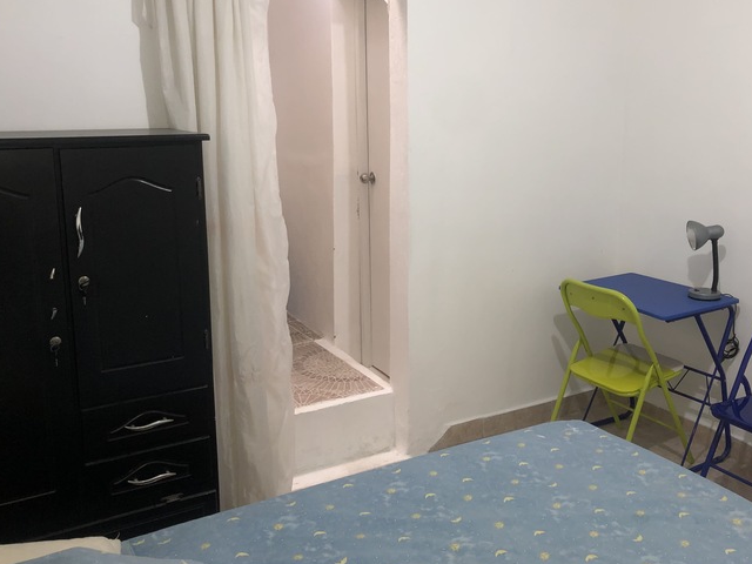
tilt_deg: -9.4
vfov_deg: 40.6
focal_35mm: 35
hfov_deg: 52.5
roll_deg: +0.1
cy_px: 233
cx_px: 419
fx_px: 760
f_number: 1.8
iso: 64
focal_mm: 4
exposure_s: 1/15
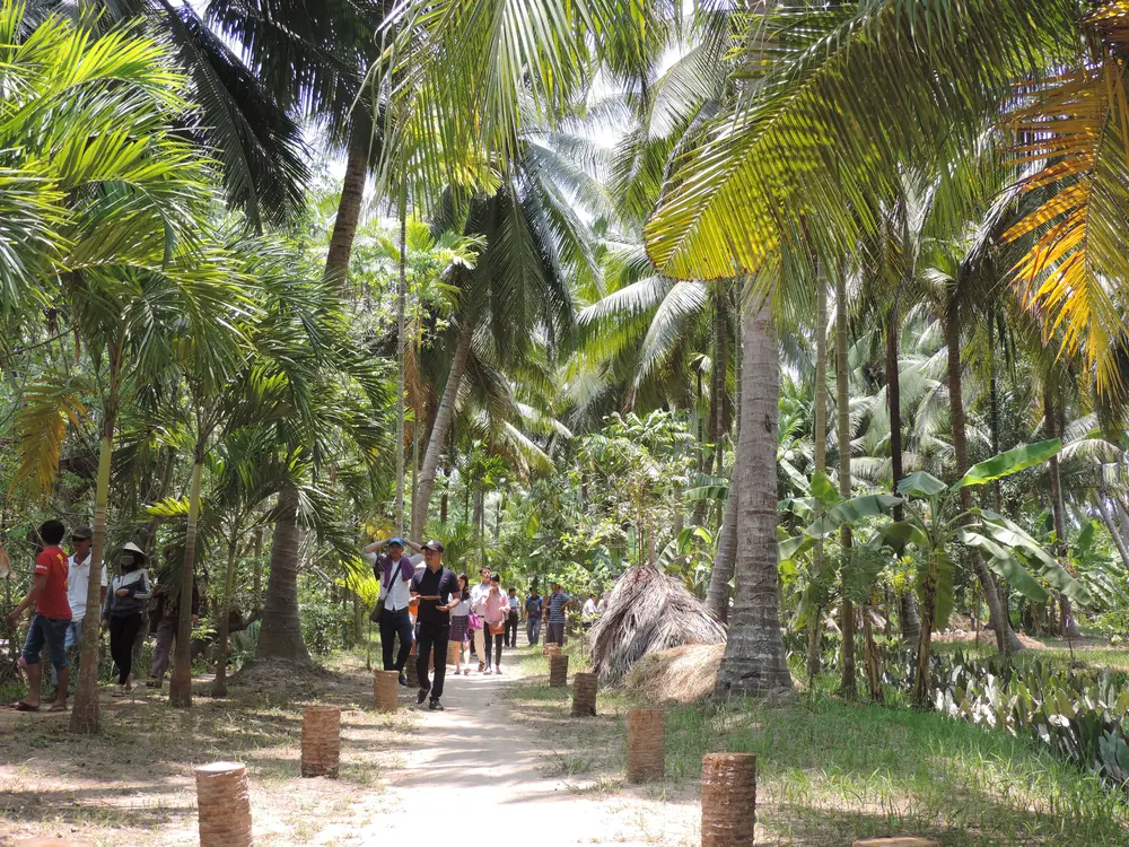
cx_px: 564
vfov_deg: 33.6
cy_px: 424
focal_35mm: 43
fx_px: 1402
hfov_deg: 43.9
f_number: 3.4
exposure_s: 1/160
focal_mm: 7.6
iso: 80
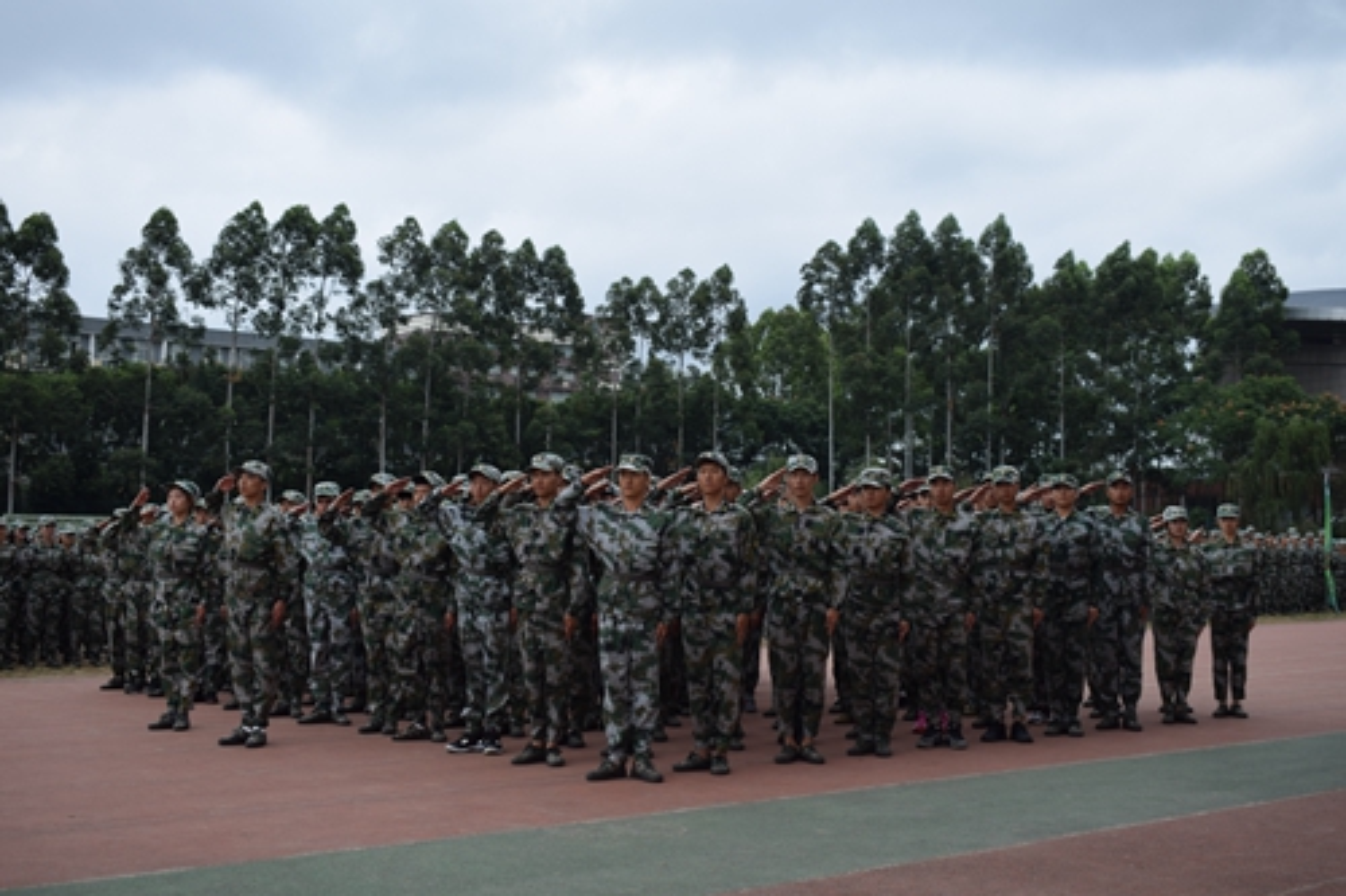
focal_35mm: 42
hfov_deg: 46.4
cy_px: 448
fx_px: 1570
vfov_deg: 31.9
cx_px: 673
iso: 100
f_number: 5.6
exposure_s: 1/200
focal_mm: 28
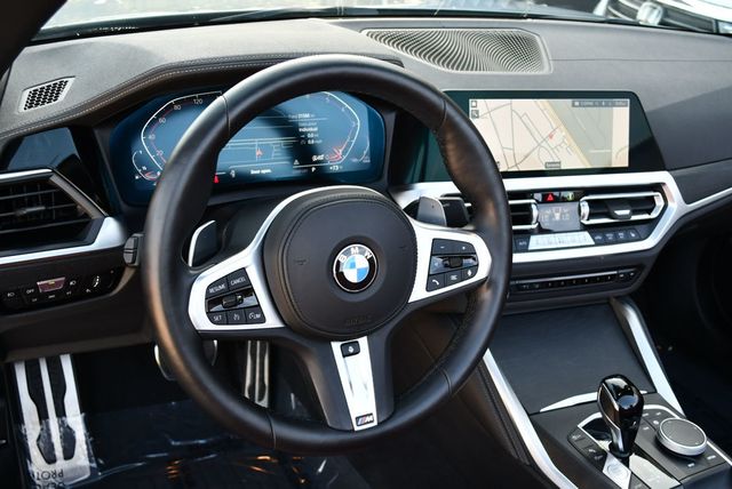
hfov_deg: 53.1
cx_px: 366
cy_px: 244
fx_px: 733
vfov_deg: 36.9
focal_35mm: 36
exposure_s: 1/250
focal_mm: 18
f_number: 3.8
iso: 400
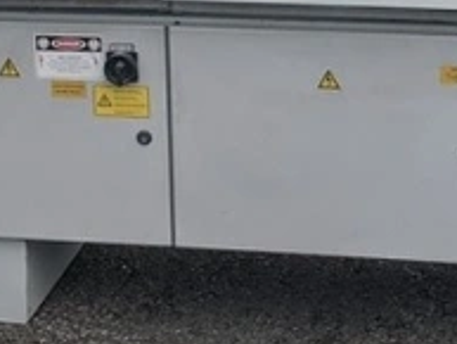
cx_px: 327
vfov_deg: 13.8
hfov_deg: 18.6
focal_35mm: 105
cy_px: -44
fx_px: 1387
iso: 41
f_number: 1.8
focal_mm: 4.44
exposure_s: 1/1672
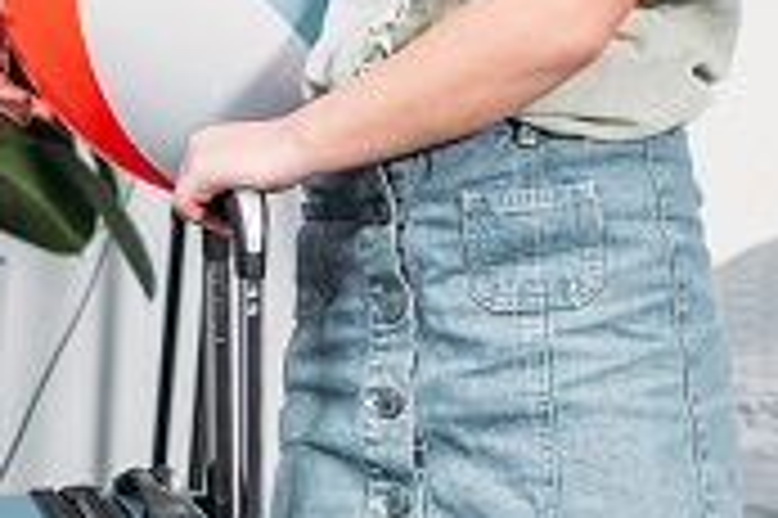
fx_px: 4275
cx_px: 1115
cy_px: 297
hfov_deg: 10.1
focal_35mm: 198
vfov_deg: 6.9
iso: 100
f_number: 3.5
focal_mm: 38
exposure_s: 1/200
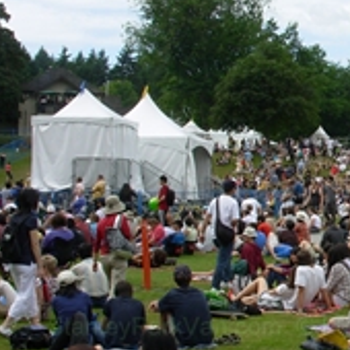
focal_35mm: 95
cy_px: 148
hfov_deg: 17.0
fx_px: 1087
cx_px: 480
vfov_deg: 18.3
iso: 50
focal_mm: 6.3
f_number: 4.9
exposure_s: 1/373
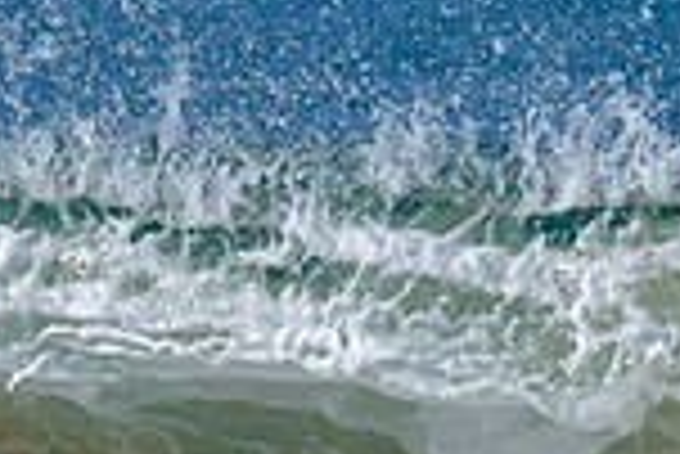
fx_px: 79748
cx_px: 1086
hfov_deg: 0.5
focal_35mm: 4218
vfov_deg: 0.3
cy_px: 442
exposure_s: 1/2000
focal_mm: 800
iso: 200
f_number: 6.3
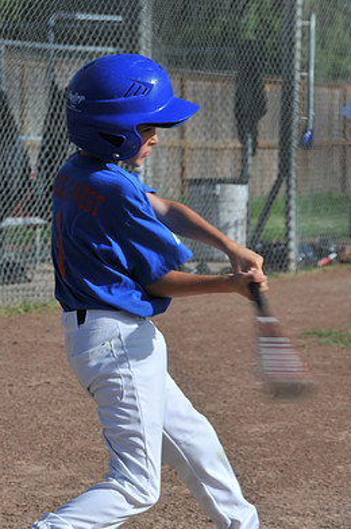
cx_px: 175
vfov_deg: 11.3
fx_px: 2671
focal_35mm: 182
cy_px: 286
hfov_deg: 7.5
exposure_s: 1/250
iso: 200
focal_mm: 82
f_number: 8
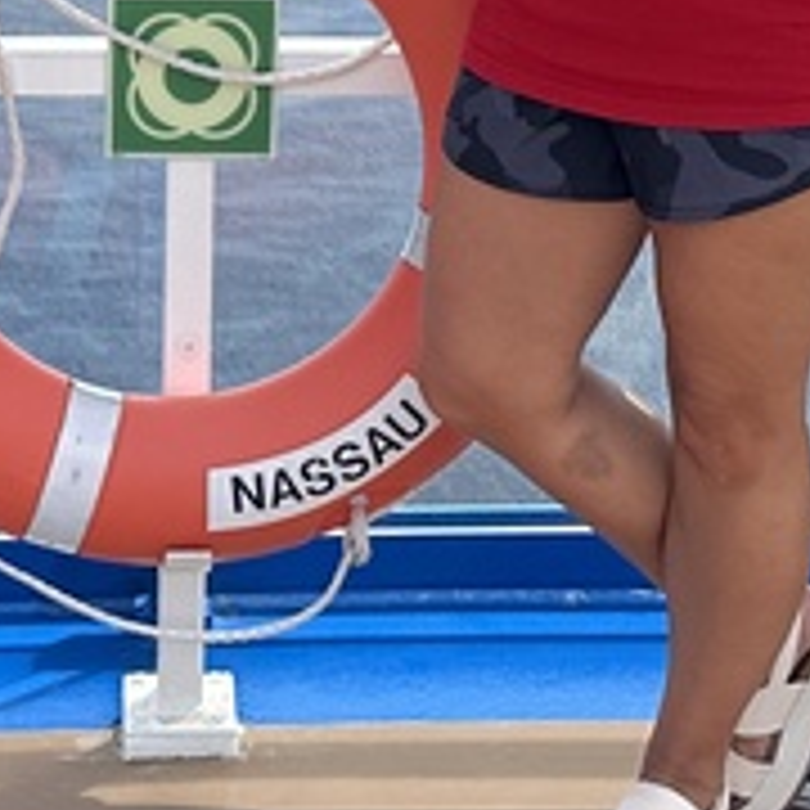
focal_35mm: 121
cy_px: -270
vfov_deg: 13.8
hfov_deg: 14.3
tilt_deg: -11.6
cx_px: 189
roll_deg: -0.2
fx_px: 3203
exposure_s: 1/4348
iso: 80
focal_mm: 6.86
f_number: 1.78
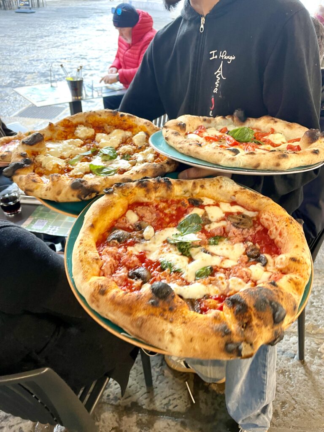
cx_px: 162
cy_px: 216
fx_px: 324
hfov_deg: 53.1
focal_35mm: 26
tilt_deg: -36.1
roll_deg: +0.1
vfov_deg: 67.3
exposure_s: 1/50
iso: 80
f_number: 1.6
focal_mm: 4.2
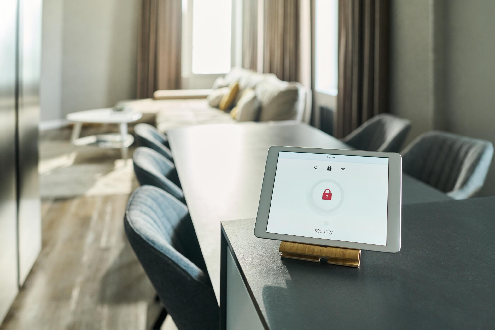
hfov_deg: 54.4
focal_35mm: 35
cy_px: 165
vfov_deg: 37.9
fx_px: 481
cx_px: 248
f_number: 3.2
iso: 800
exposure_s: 1/160
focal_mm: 35
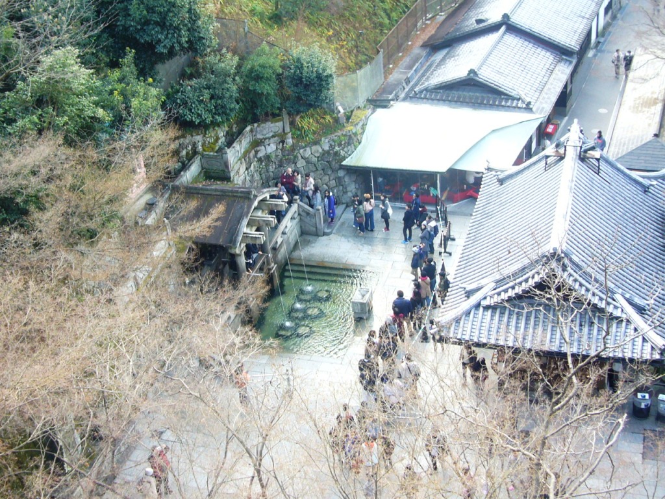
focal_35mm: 51
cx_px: 332
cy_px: 250
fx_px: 980
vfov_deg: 28.6
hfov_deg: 37.5
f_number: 3.1
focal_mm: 6.1
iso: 80
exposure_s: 1/30
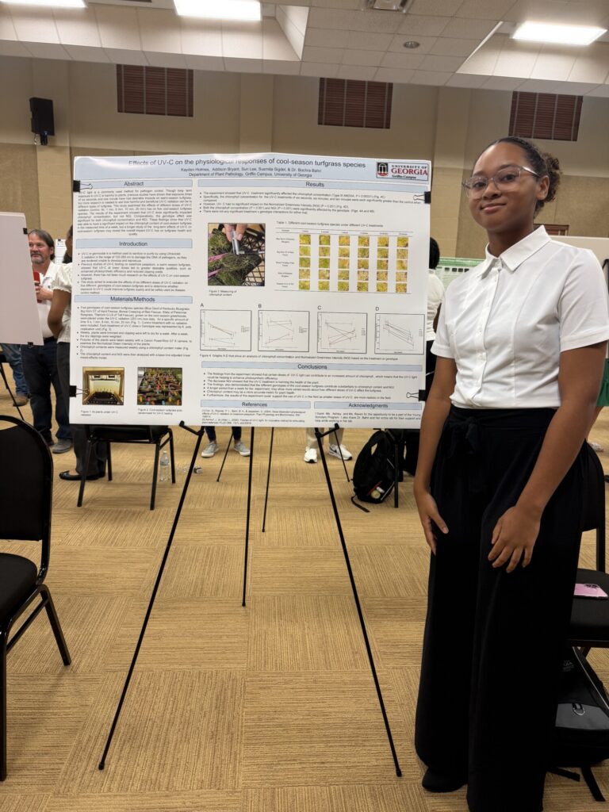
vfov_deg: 71.6
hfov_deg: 56.8
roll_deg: -2.6
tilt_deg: -12.3
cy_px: 406
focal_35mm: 24
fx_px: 563
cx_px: 304
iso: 125
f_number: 1.78
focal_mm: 6.76
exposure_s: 1/60
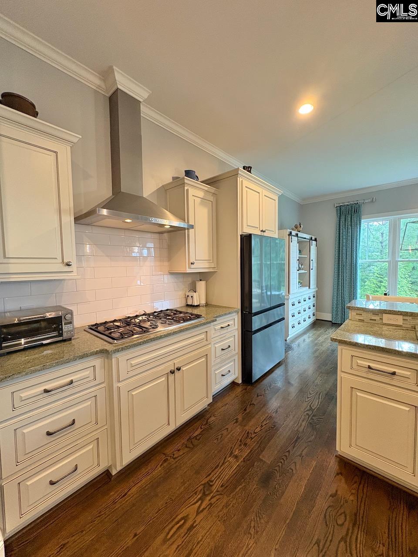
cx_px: 209
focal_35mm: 14
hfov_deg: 85.7
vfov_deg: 102.1
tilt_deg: -3.1
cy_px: 278
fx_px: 225
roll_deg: +0.7
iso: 320
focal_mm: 2.22
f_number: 2.2
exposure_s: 1/60
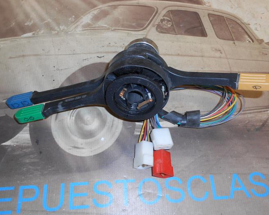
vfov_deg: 47.1
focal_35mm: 31
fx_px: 247
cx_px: 144
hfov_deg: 57.1
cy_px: 116
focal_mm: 4.6
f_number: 3.5
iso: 80
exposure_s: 1/25
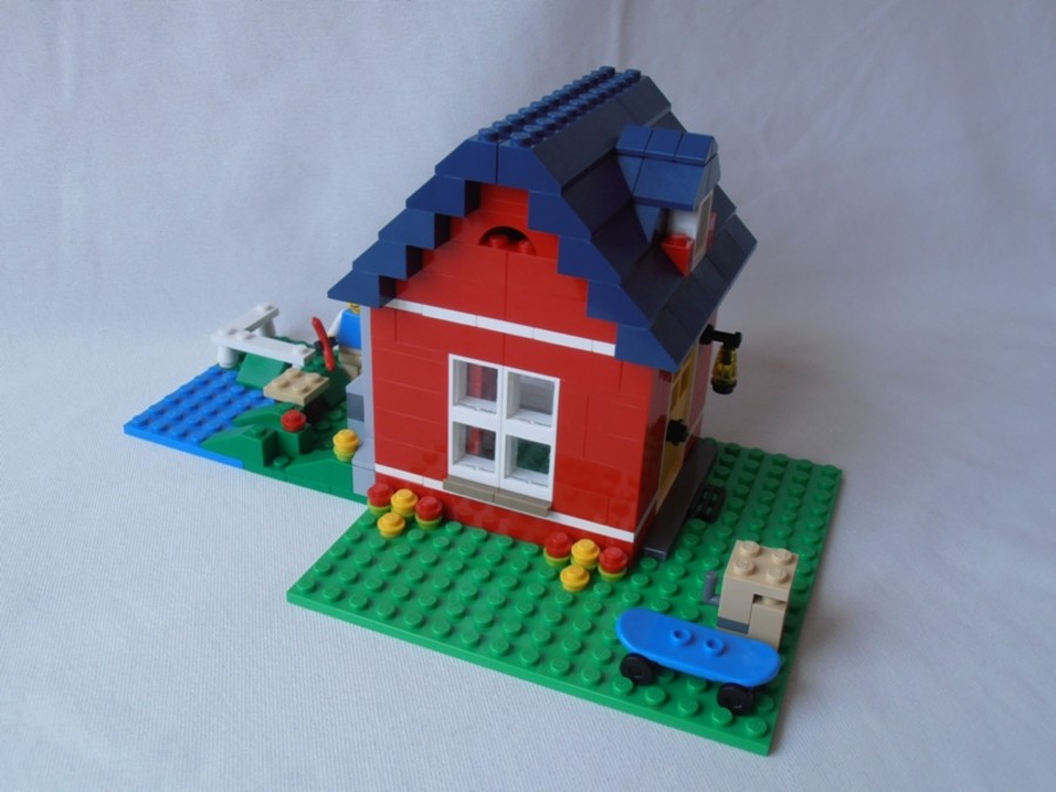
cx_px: 528
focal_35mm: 37
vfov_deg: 38.7
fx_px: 1129
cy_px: 396
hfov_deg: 50.1
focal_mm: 6.61
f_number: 3.9
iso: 80
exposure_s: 1/80
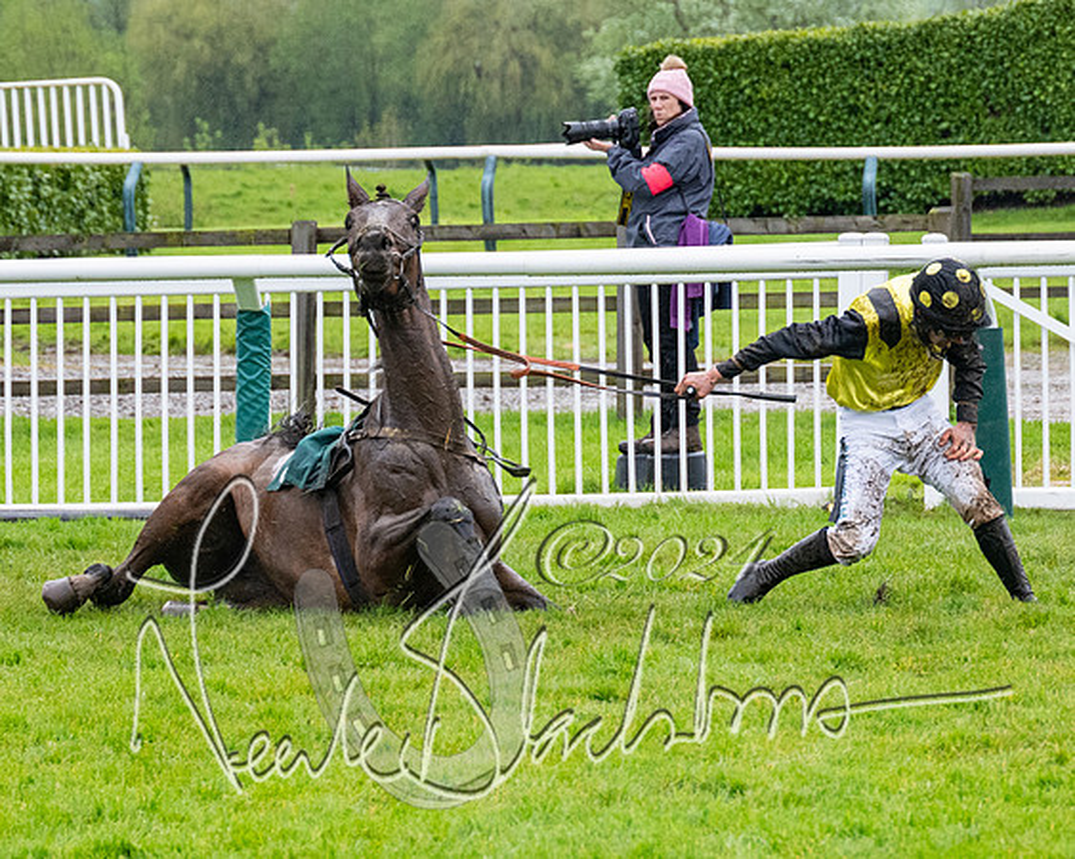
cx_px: 550
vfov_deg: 6.4
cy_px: 572
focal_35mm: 241
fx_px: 7656
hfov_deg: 8.0
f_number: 4
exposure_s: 1/1250
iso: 1000
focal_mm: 98
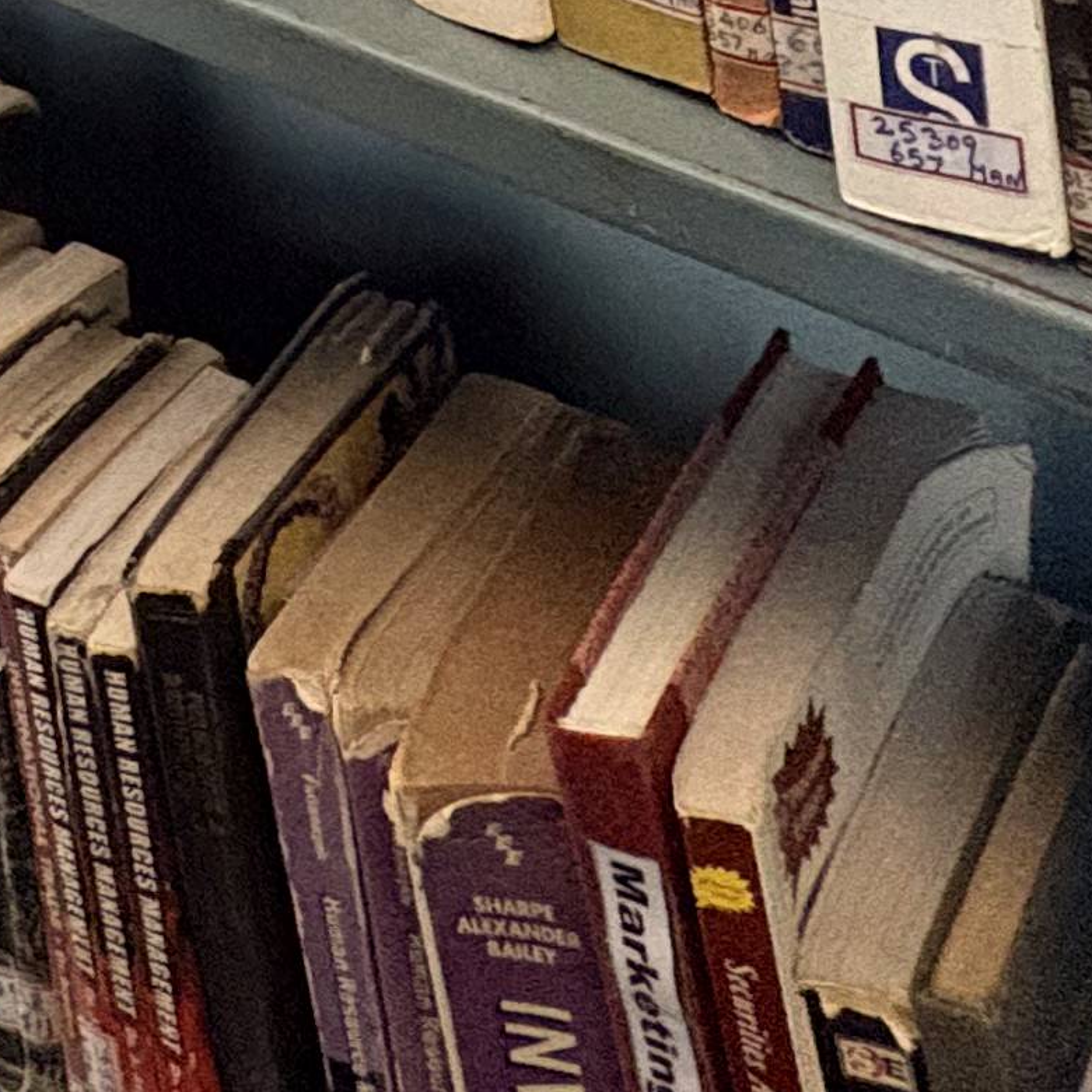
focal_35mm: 64
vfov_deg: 18.8
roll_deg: +2.9
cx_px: -221
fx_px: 2284
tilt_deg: -5.1
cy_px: -1002
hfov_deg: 24.4
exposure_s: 1/50
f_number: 2.2
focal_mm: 2.22
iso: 640
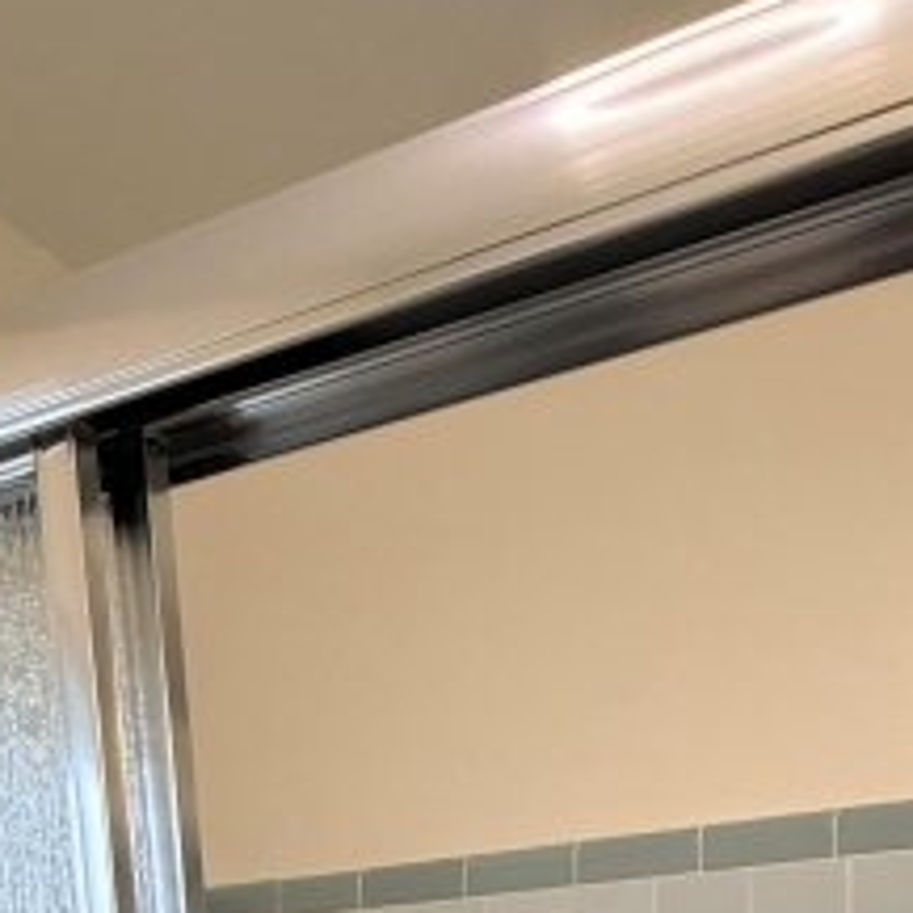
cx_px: 863
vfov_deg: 29.0
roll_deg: -0.3
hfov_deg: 39.8
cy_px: 1344
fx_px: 1134
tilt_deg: -7.6
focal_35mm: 38
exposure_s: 1/120
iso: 250
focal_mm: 2.22
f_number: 2.2
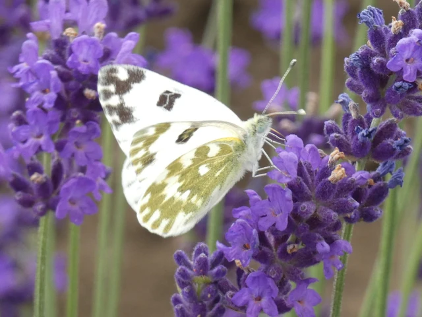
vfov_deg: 5.4
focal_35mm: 274
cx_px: 211
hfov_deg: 7.2
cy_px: 158
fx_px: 3340
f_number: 5.5
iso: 160
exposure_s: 1/80
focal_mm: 49.1
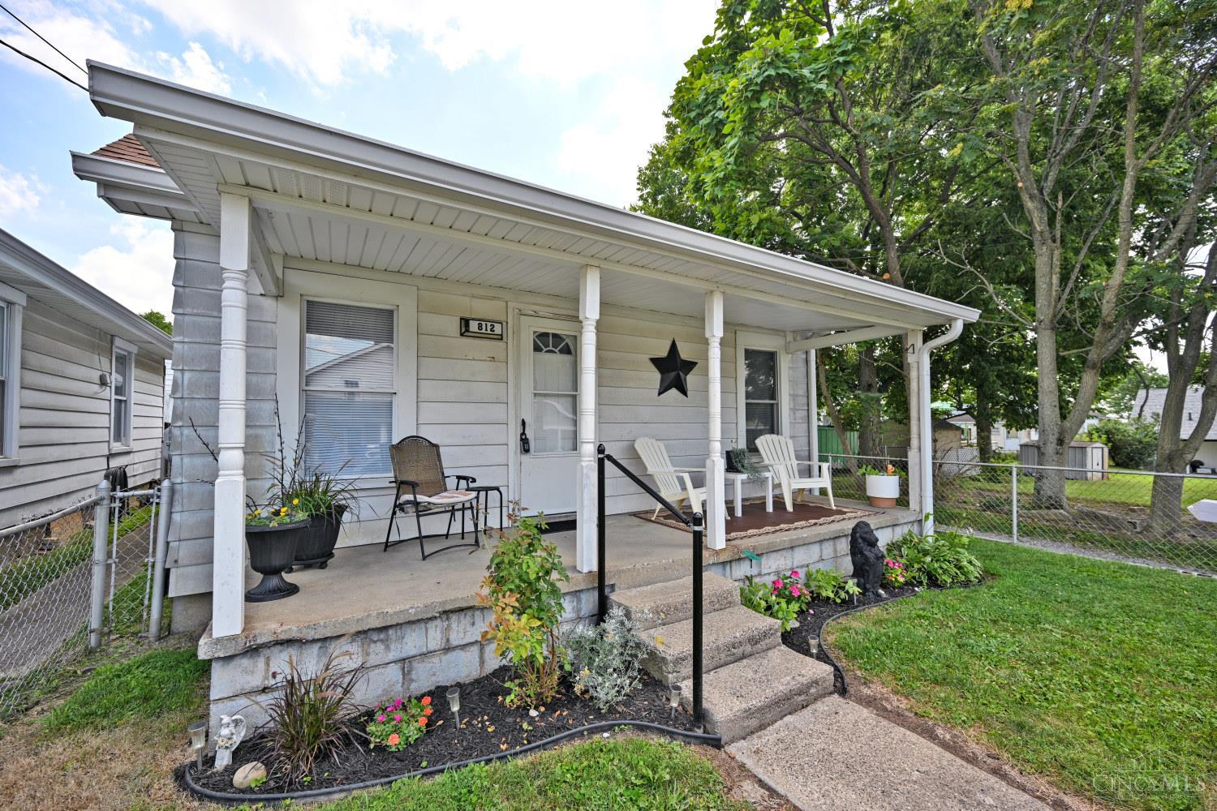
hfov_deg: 104.3
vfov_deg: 81.2
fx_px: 473
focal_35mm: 14
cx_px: 608
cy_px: 406
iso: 110
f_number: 5.6
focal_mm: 14
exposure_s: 1/250
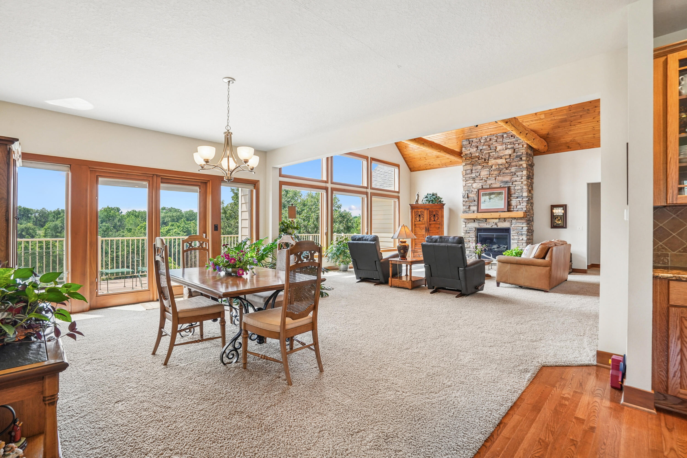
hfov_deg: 96.7
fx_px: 305
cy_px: 229
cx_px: 344
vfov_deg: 73.7
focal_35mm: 16
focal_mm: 16
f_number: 9
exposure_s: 1/125
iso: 800
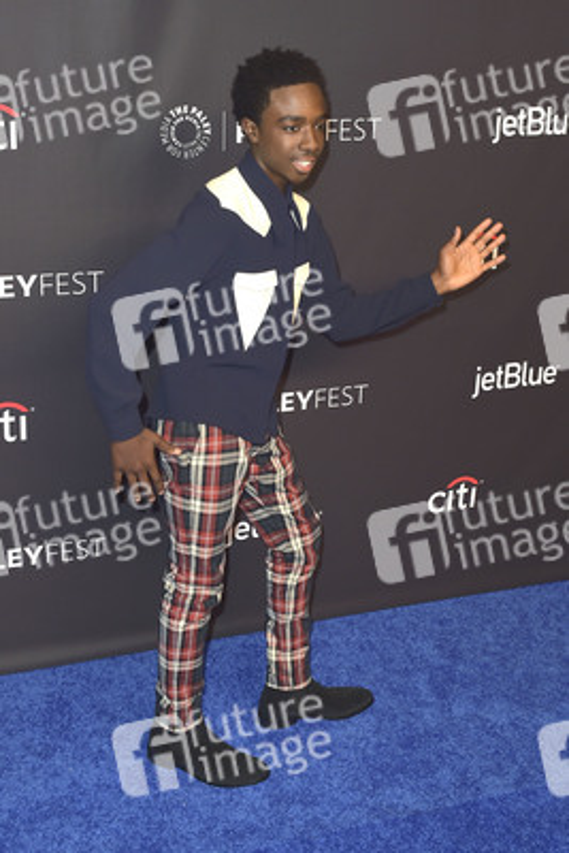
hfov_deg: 35.1
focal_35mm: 38
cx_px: 284
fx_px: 900
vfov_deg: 50.7
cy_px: 426
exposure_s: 1/250
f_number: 6.3
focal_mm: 38
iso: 250
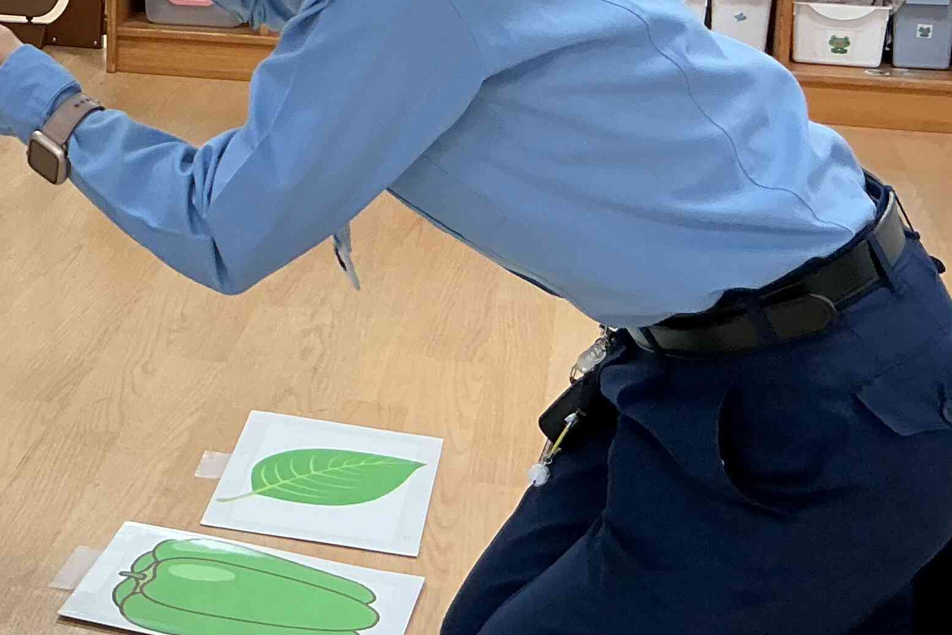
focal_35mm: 78
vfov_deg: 17.0
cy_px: -46
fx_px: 2062
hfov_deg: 24.3
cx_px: -87
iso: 40
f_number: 1.8
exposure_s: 1/120
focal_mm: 3
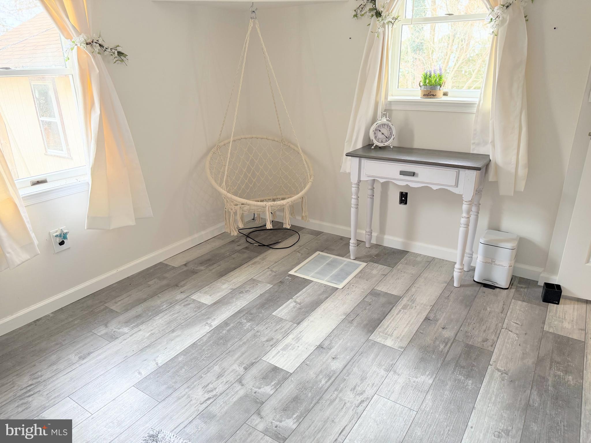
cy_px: 222
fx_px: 410
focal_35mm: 24
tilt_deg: -20.3
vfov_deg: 56.8
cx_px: 296
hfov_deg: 71.6
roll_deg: -0.3
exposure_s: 1/154
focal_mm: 6.76
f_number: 1.78
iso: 200
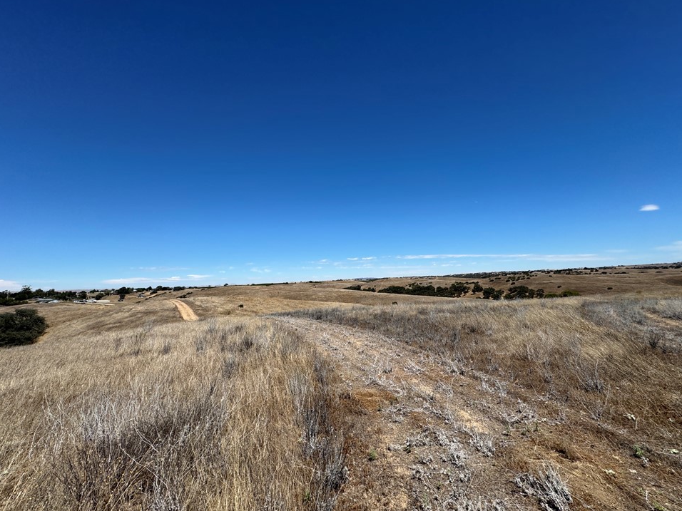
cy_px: 243
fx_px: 296
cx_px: 347
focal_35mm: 15
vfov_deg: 81.7
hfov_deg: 98.2
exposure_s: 1/3247
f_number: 2.2
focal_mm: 2.22
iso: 50
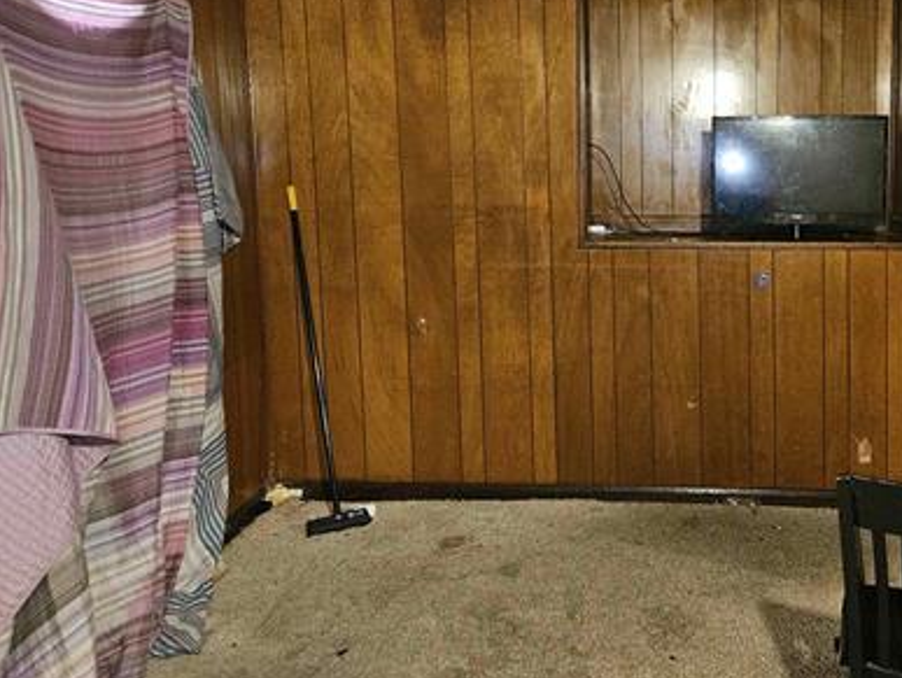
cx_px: 632
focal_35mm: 38
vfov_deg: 37.5
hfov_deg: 47.8
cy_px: 245
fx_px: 991
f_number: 1.8
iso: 500
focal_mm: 5.4
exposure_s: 1/8
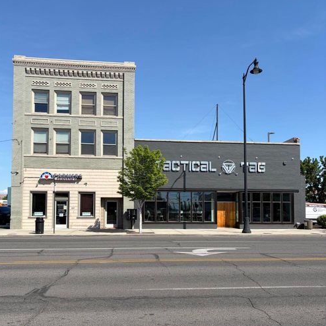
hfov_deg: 52.5
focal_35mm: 31
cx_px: 162
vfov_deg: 52.2
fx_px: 330
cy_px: 196
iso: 50
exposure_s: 1/3125
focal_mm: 5.96
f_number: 1.6
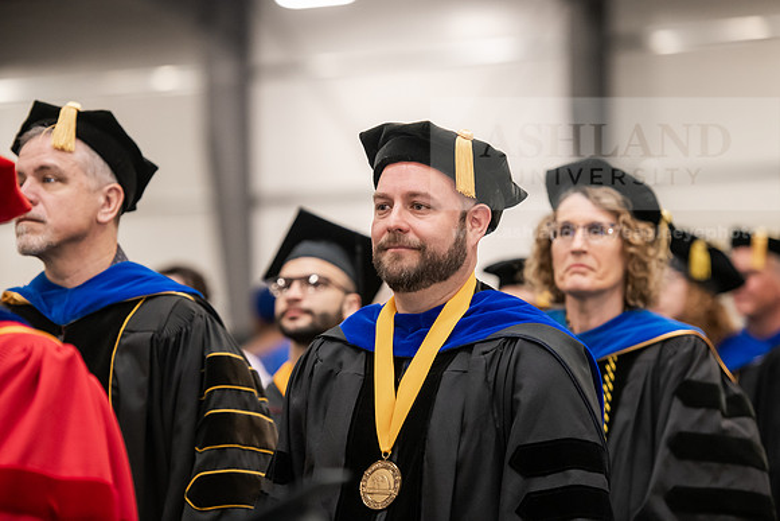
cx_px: 390
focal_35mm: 140
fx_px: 3034
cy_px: 260
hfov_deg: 14.7
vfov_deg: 9.8
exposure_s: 1/200
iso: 2500
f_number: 3.2
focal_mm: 140
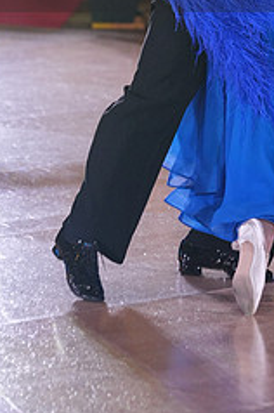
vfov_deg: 7.0
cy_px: -45
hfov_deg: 4.7
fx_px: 3355
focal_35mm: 293
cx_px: 230
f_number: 4
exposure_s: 1/500
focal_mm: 120
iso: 2000
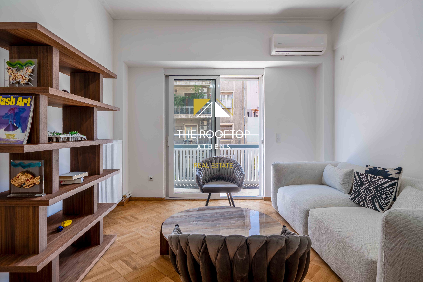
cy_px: 141
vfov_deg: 64.6
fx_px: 223
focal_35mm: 19
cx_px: 212
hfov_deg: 86.9
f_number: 11
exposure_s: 1/60
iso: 100
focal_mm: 19
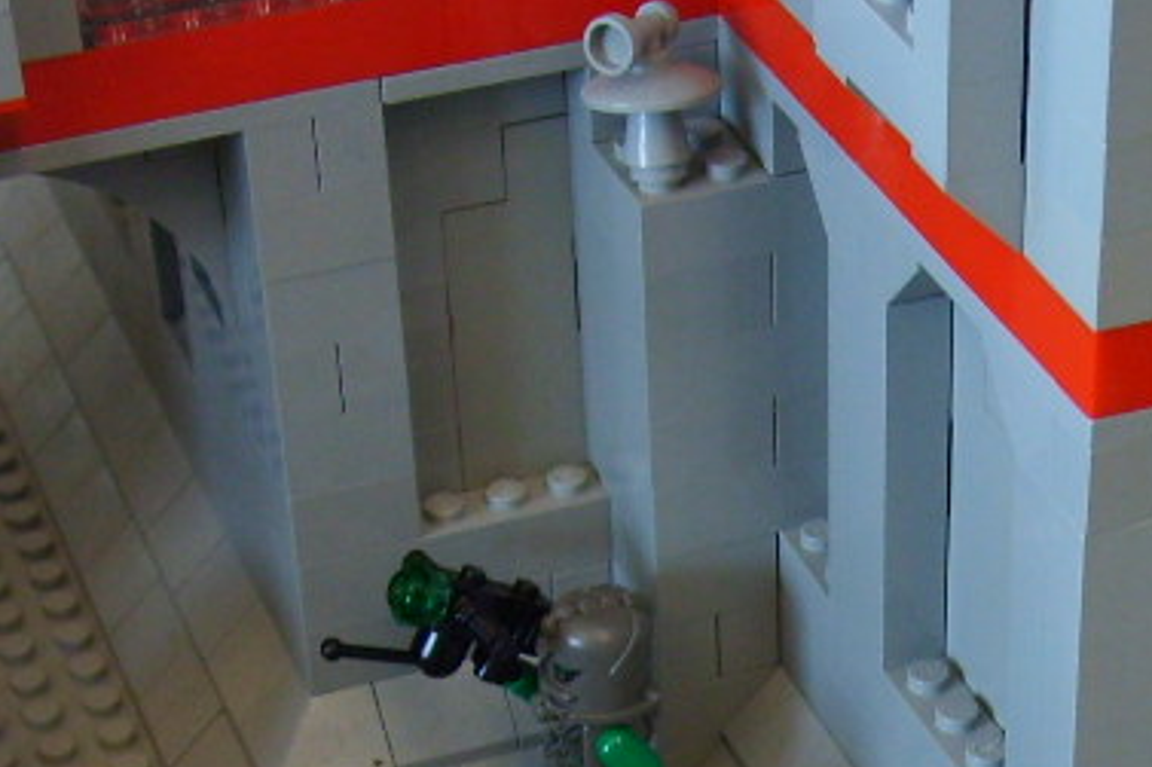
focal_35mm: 99
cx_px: 975
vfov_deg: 13.3
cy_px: 1024
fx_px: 3166
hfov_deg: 20.3
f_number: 2.8
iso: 100
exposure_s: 1/30
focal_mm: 5.8
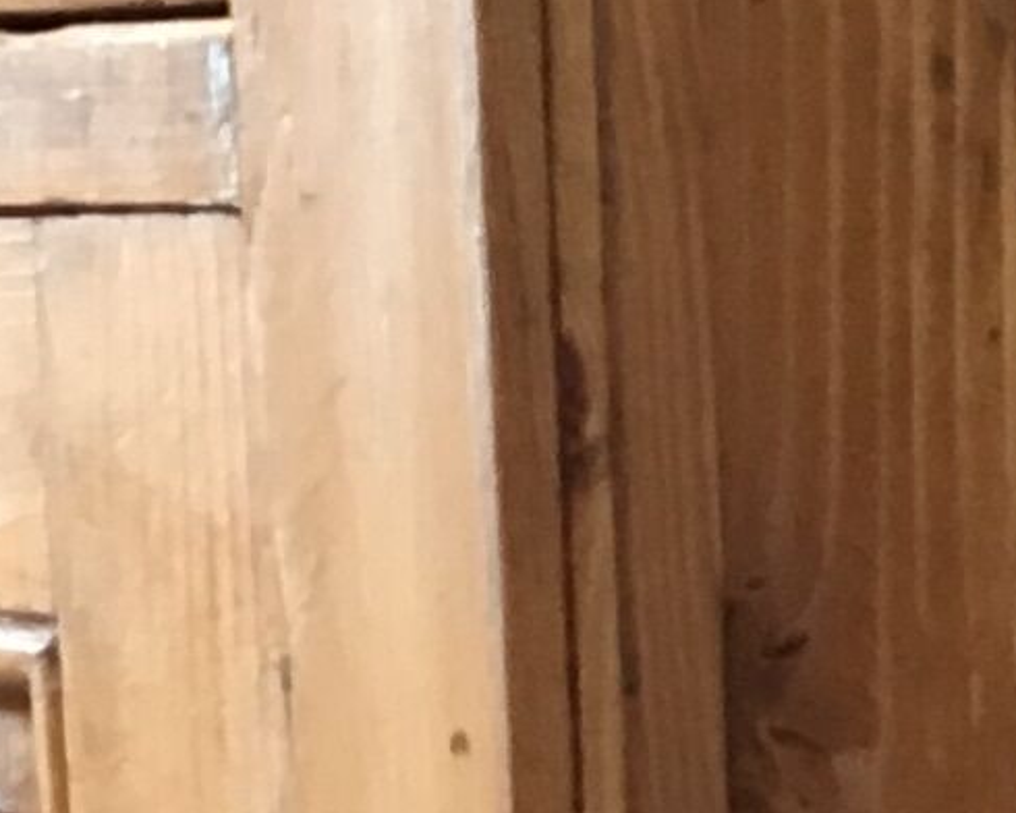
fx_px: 7006
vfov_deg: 6.3
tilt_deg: -13.1
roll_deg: +0.1
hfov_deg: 8.1
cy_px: 2014
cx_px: 1661
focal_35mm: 233
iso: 125
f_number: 2.2
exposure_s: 1/33
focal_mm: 4.15
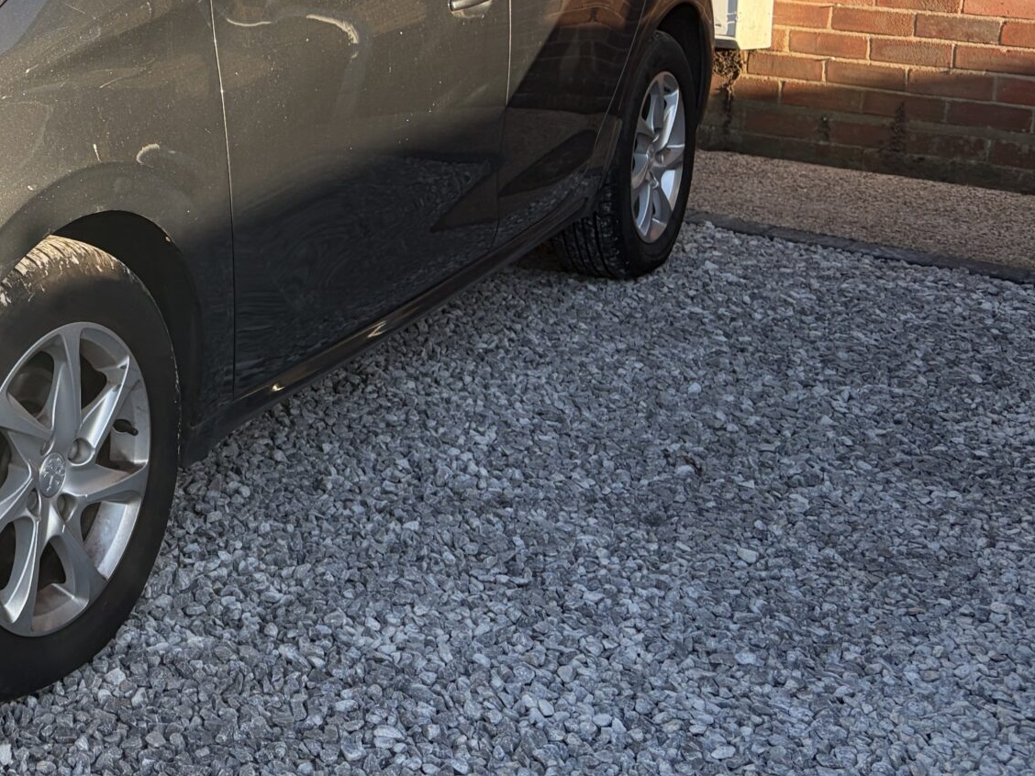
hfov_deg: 29.2
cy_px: 77
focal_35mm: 59
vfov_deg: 24.1
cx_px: -133
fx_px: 1764
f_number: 1.6
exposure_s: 1/973
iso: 64
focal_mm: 5.96
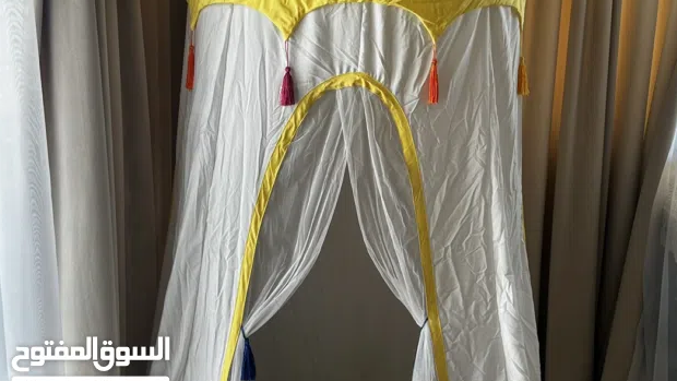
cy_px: 179
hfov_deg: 69.8
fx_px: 485
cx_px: 334
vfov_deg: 42.9
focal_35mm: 27
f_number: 1.78
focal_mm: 6.86
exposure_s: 1/121
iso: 80
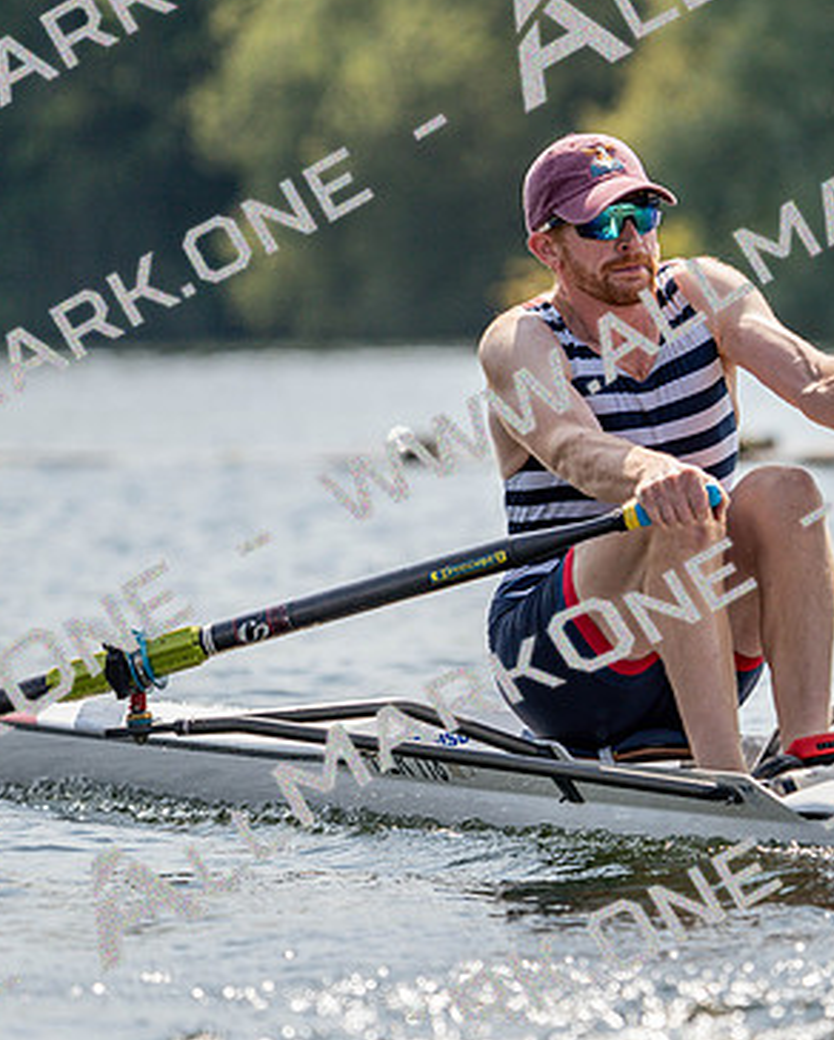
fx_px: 15278
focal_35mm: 496
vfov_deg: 3.9
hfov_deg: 3.1
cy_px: 530
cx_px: 671
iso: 200
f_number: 6.3
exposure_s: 1/1600
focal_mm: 332
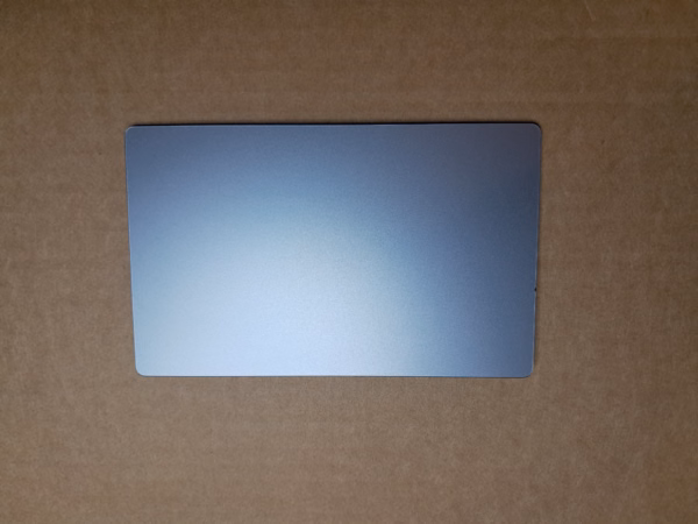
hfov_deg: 65.3
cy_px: 262
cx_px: 349
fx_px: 544
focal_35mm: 27
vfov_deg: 51.4
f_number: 1.8
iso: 40
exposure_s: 1/50
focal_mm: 4
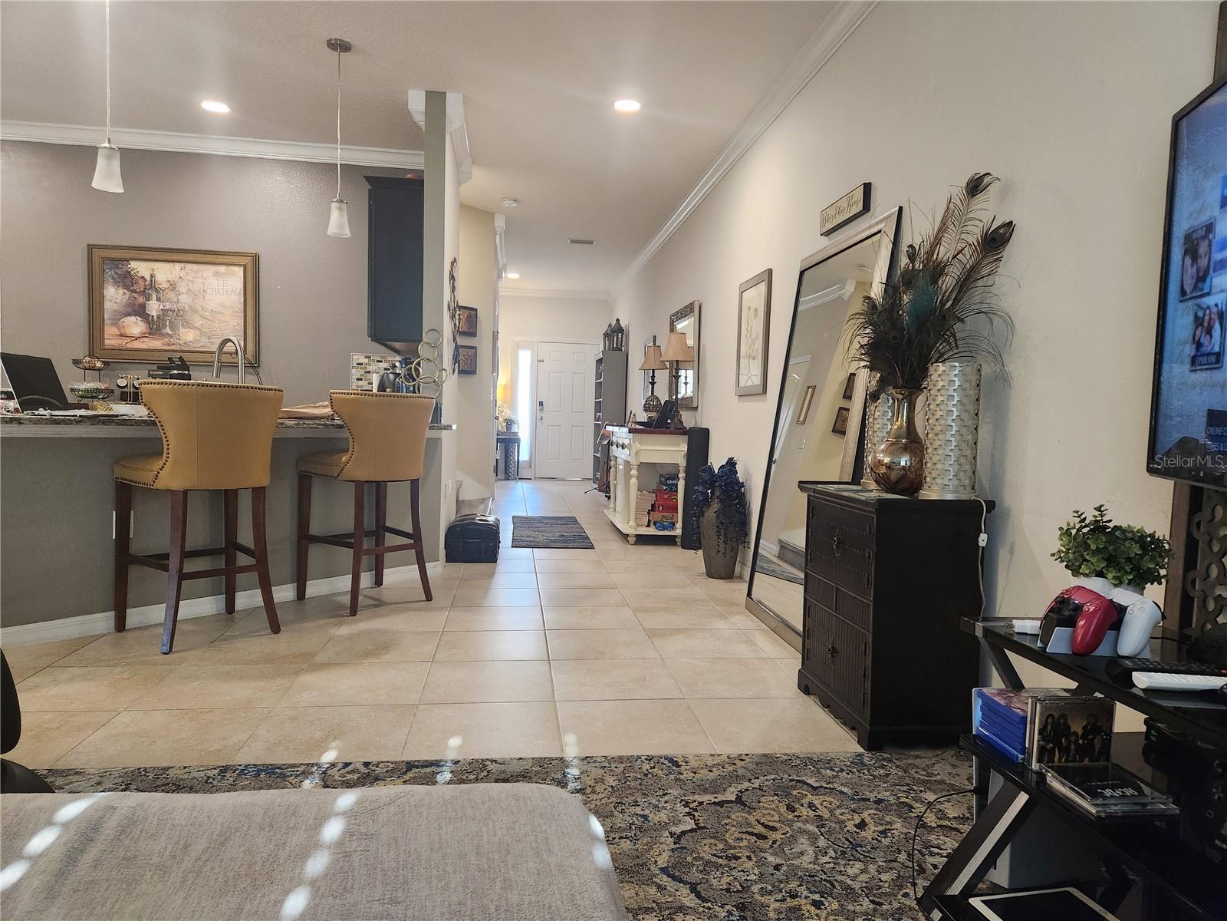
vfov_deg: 58.9
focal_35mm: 23
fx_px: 815
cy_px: 460
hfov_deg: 73.9
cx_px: 614
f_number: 1.8
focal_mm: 5.4
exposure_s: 1/120
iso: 640
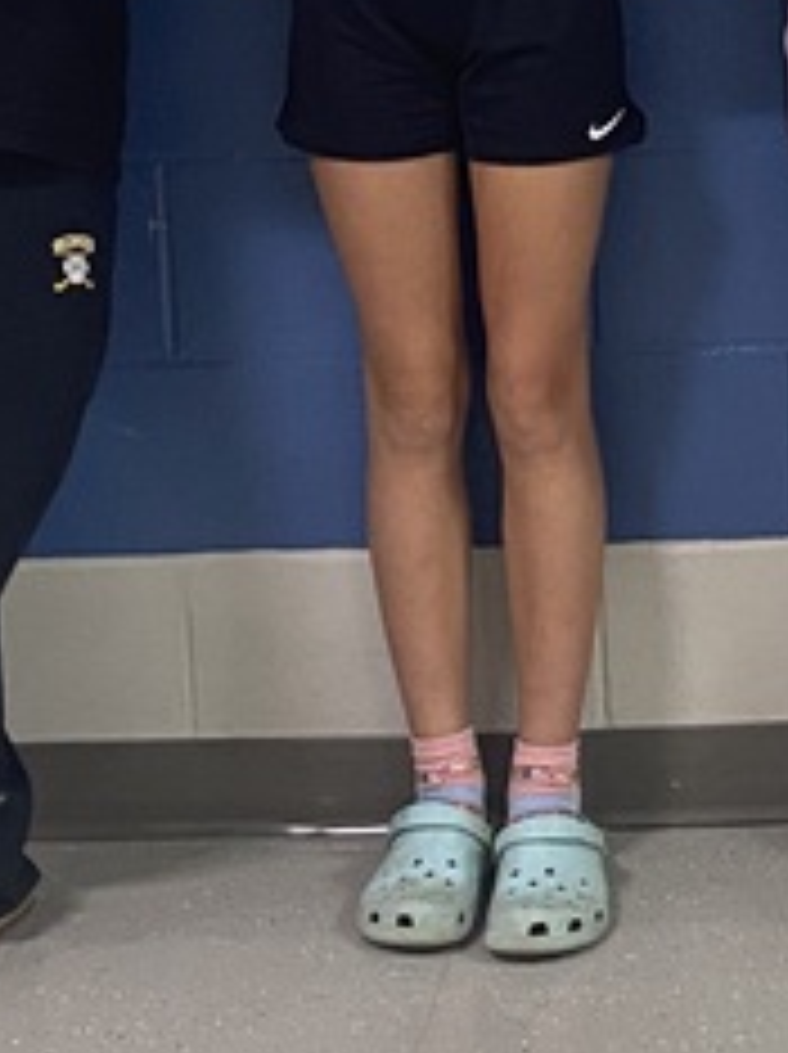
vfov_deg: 17.1
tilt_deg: -12.2
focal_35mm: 114
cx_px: 1099
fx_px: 3466
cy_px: 158
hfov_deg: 12.5
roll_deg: +1.4
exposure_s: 1/60
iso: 125
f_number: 1.8
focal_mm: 4.25
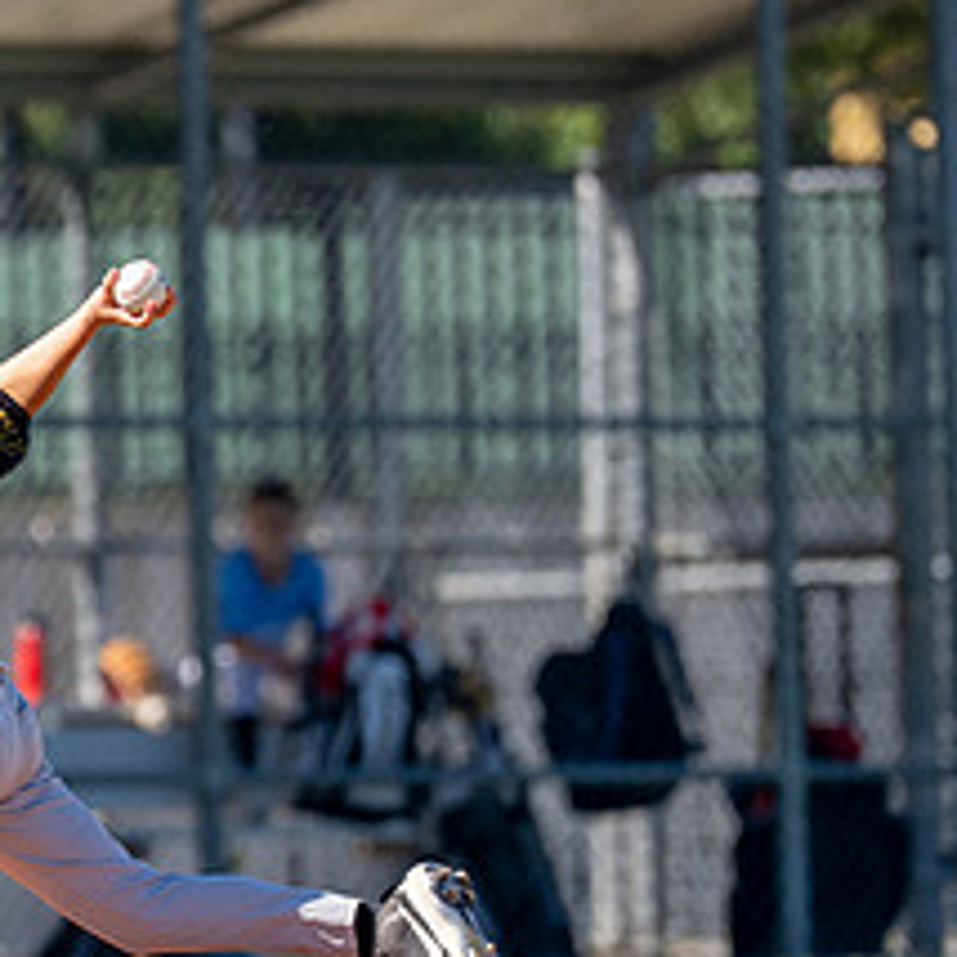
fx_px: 20299
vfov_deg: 2.7
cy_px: 414
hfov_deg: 2.7
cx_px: 29
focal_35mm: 649
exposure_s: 1/1600
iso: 160
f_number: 2.8
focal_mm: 200
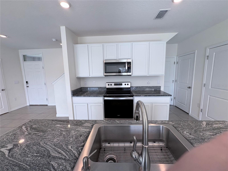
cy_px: 86
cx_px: 114
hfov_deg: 102.1
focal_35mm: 14
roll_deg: +1.6
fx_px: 92
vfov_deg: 85.7
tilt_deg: -7.5
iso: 64
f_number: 2.2
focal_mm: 2.22
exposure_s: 1/120
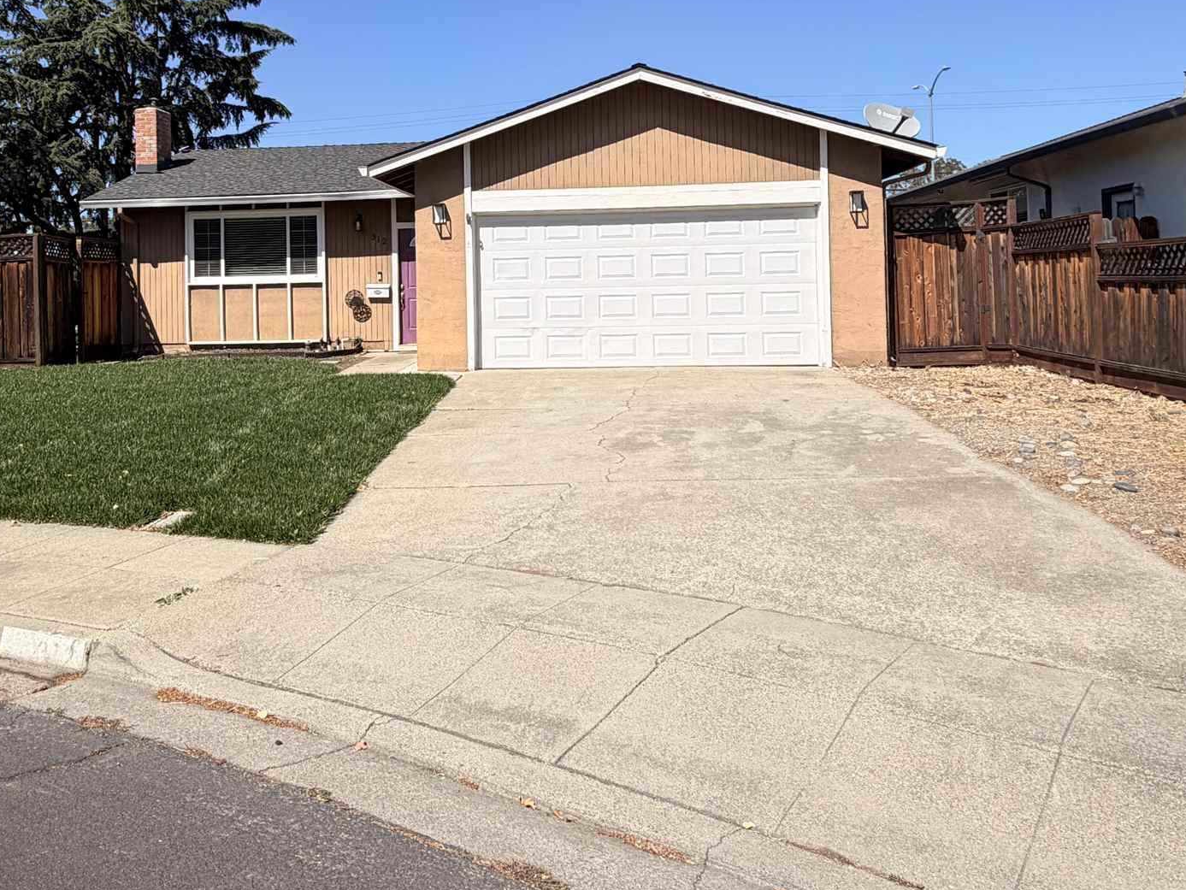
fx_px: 1062
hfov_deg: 58.0
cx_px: 486
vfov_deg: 44.3
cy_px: 250
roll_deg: +0.6
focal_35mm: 31
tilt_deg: +4.1
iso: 20
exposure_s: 1/970
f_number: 2.2
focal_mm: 2.22
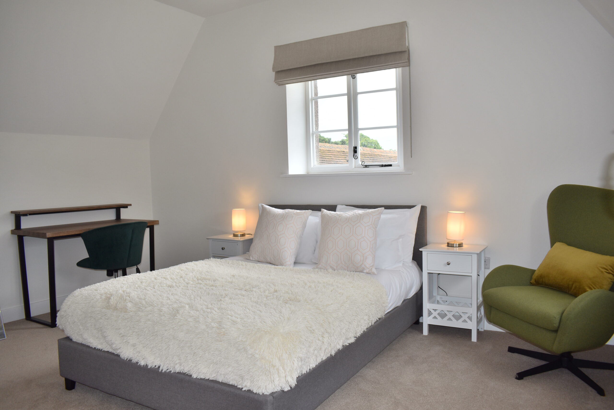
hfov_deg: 67.4
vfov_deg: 47.9
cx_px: 307
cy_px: 205
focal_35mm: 27
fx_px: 460
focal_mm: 18
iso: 180
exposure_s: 1/200
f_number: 5
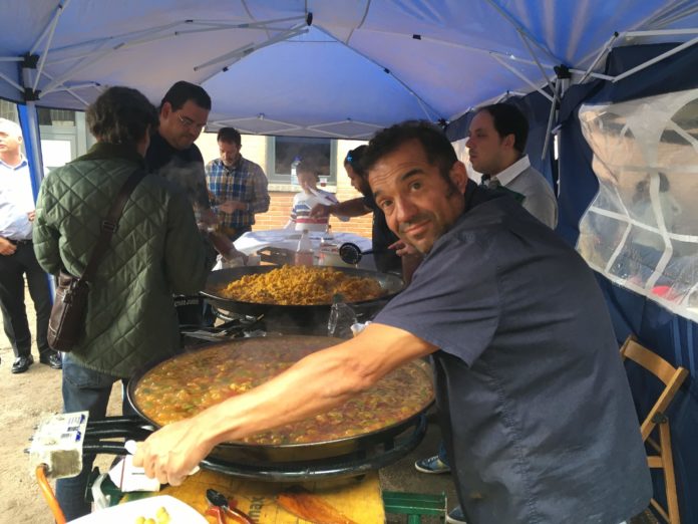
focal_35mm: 29
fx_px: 585
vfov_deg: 48.2
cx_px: 349
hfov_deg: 61.7
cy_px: 262
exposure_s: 1/33
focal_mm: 4.15
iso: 50
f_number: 2.2
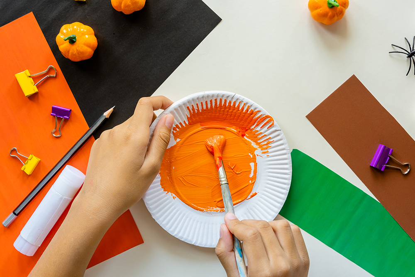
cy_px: 138
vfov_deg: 28.1
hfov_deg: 41.1
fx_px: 553
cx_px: 208
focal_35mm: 48
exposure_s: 1/40
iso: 640
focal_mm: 32
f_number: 8
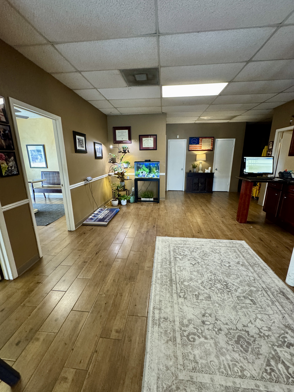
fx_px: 159
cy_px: 196
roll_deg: +0.2
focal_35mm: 14
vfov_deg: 102.1
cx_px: 147
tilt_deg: -12.2
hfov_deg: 85.7
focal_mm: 2.22
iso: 500
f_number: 2.2
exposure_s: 1/60
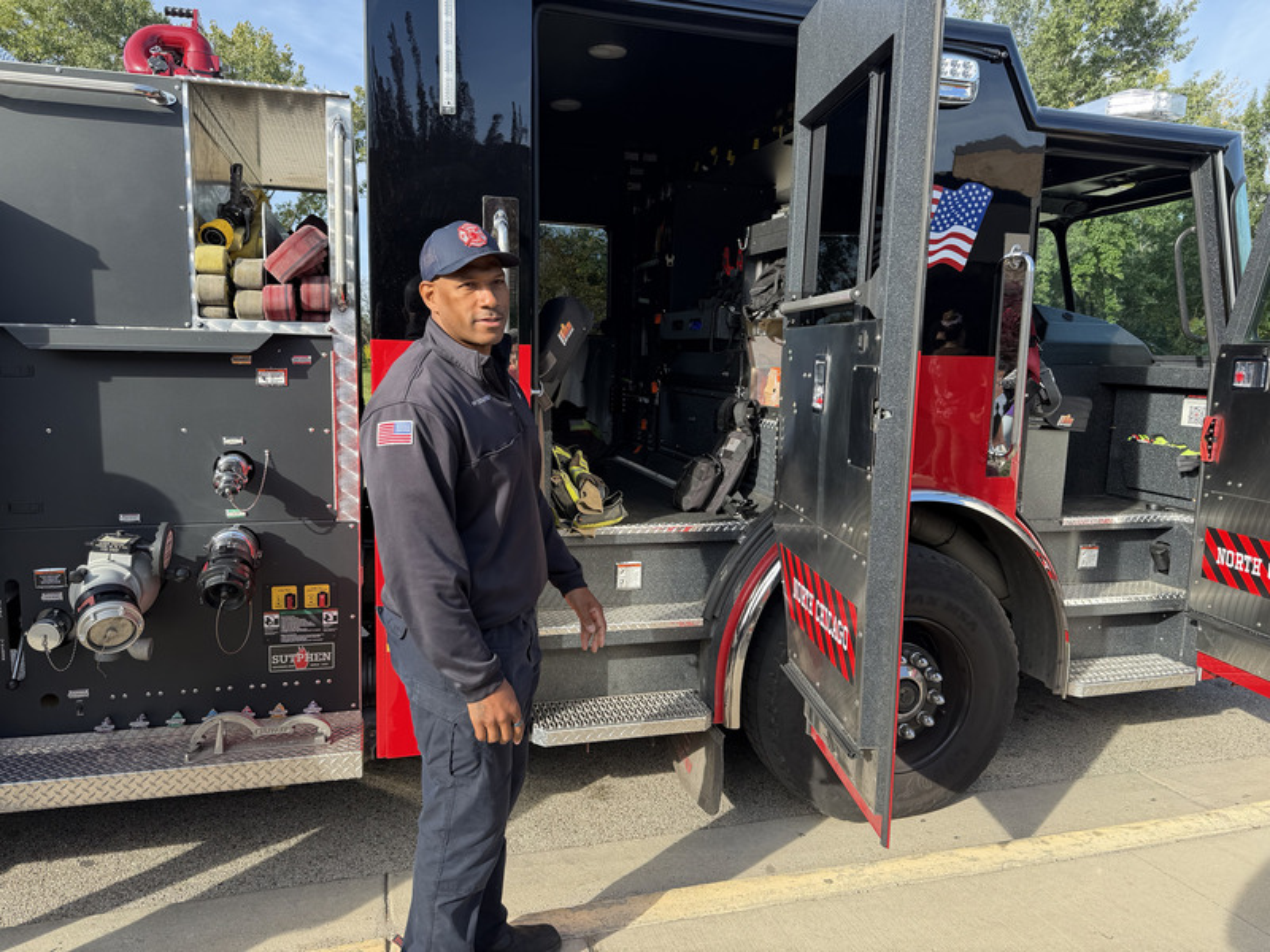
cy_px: 476
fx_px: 881
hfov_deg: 71.6
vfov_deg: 56.8
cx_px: 635
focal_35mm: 24
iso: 80
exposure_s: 1/868
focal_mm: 6.76
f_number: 1.78
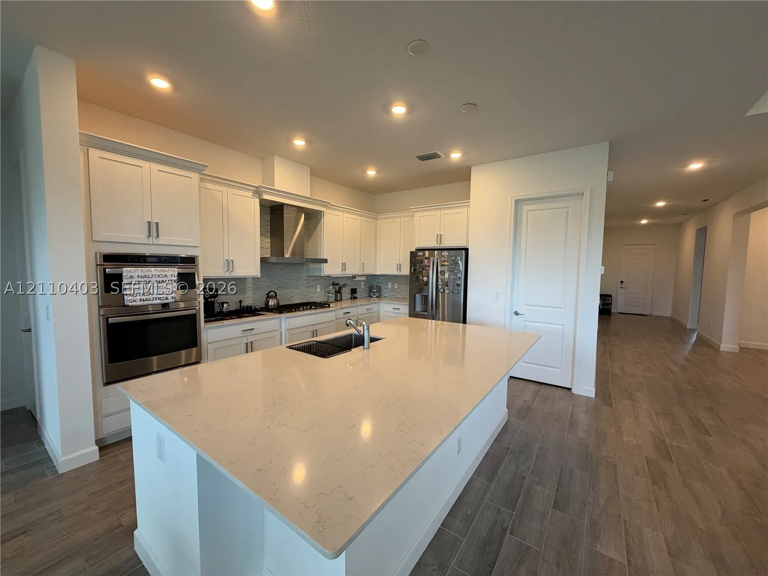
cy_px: 288
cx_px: 384
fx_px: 311
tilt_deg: -5.7
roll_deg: +0.0
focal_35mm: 14
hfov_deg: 102.1
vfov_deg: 85.7
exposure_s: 1/120
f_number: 2.2
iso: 250
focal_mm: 2.22
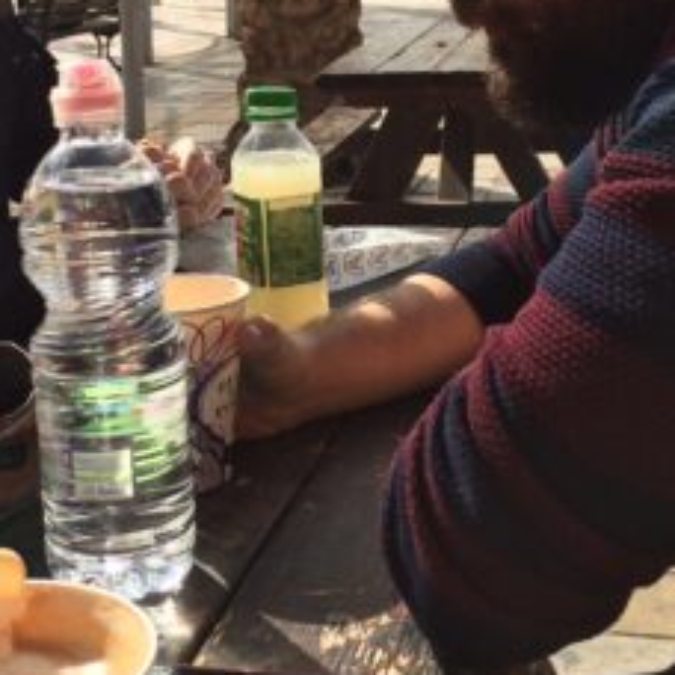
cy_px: 200
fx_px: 1368
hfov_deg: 27.7
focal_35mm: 62
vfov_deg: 27.5
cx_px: 296
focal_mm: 4.12
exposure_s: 1/2160
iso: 40
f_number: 2.2
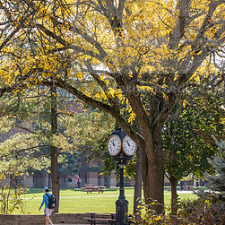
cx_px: 44
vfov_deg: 10.3
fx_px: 1243
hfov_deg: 10.3
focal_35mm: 169
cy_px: 107
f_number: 8
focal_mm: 86
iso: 250
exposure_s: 1/200
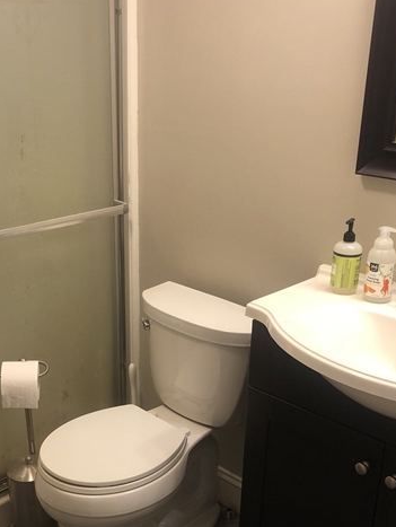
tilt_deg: -23.9
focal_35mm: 46
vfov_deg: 40.7
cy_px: 350
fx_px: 701
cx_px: 178
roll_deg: -0.3
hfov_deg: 31.5
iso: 40
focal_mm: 3.99
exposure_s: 1/17
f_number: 1.8
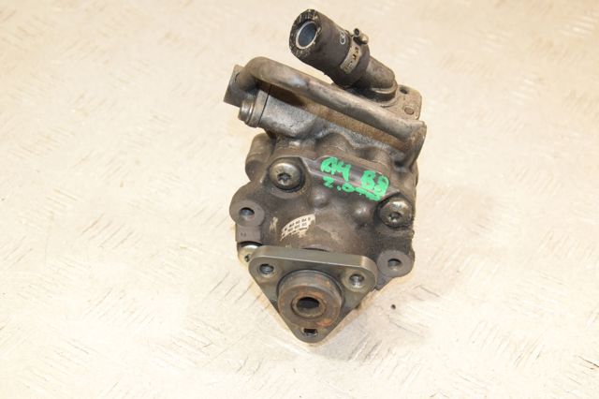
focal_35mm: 72
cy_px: 200
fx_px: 1197
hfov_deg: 28.1
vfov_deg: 18.9
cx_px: 300
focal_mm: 48
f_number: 6.3
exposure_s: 1/200
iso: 1600
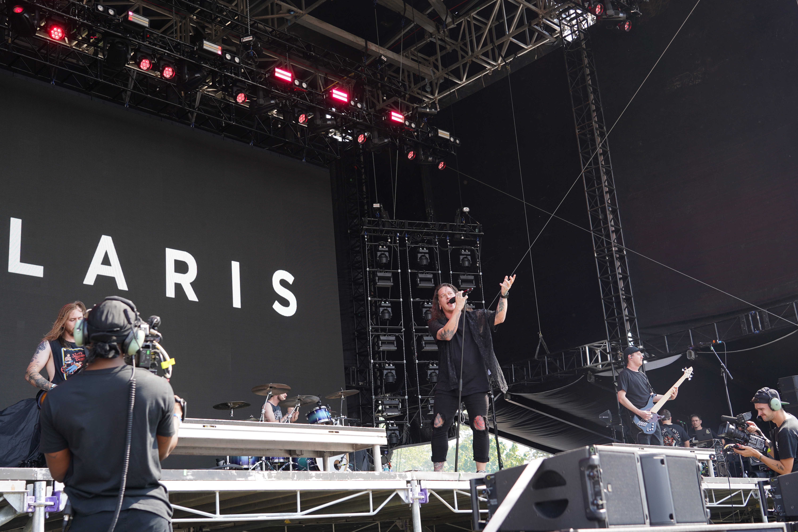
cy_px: 266
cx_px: 399
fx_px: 909
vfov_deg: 32.6
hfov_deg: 47.4
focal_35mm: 41
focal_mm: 41
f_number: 5
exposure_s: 1/125
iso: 100
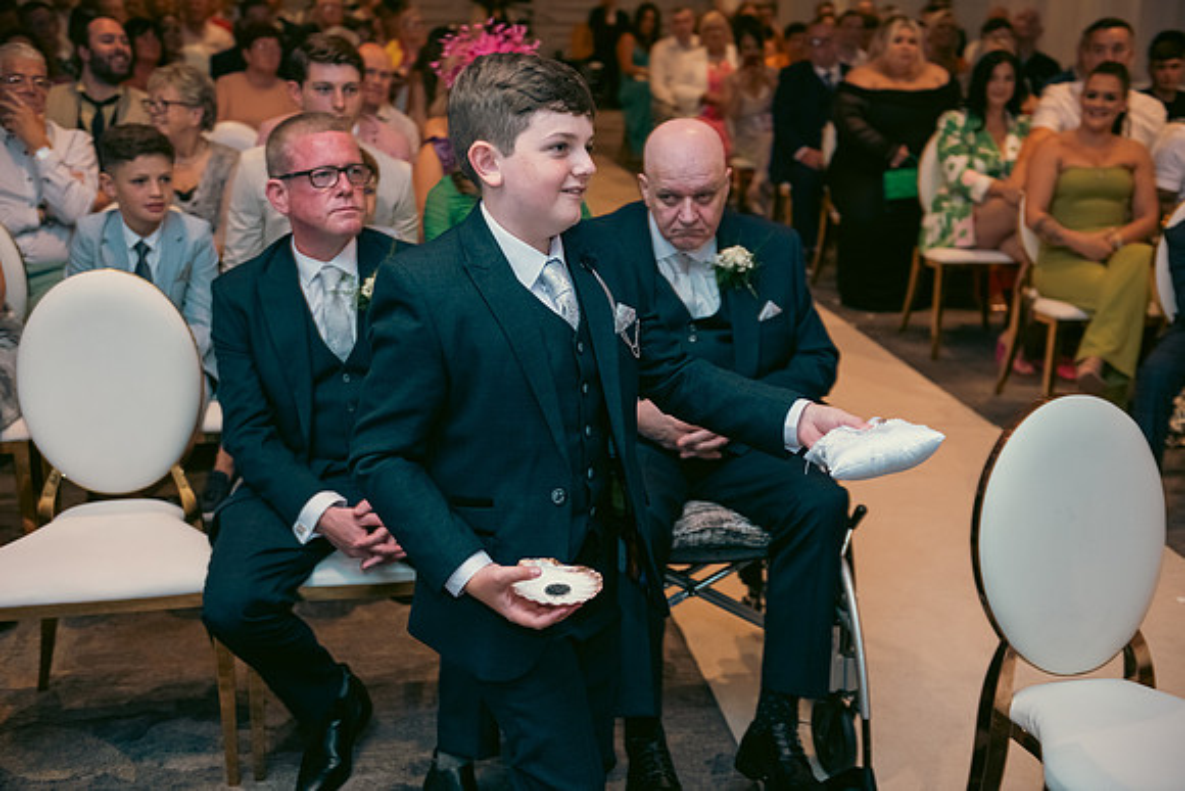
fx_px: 1449
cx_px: 592
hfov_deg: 44.5
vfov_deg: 30.5
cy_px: 396
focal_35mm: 44
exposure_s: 1/160
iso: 800
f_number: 3.5
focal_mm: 44
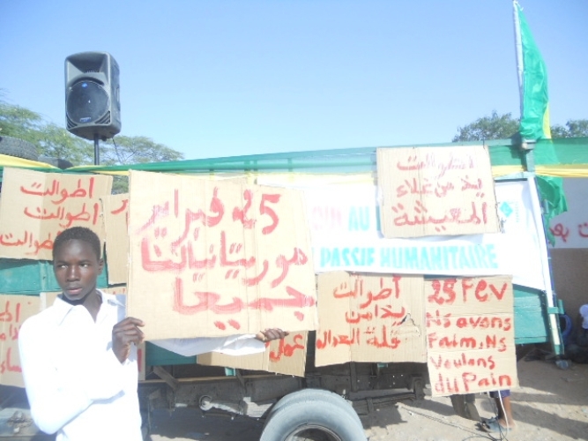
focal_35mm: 27
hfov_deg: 65.3
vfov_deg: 51.3
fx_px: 459
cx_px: 294
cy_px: 220
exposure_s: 1/640
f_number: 3.2
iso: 100
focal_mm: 4.9
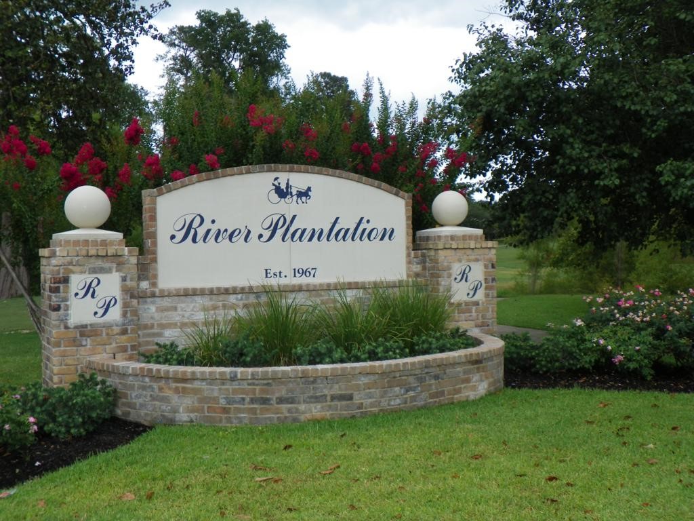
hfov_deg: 41.2
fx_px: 922
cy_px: 260
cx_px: 347
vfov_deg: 31.5
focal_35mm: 46
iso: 64
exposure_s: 1/400
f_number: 3.2
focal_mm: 8.2
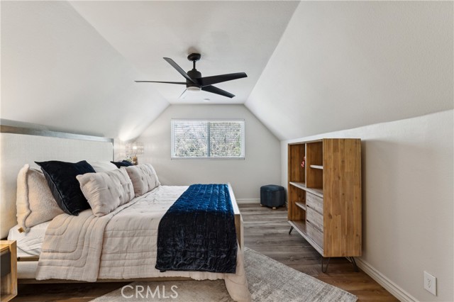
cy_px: 151
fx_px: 205
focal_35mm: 16
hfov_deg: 95.7
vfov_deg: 72.7
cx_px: 227
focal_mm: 16.3
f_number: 13
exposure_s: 1/1.25
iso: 100
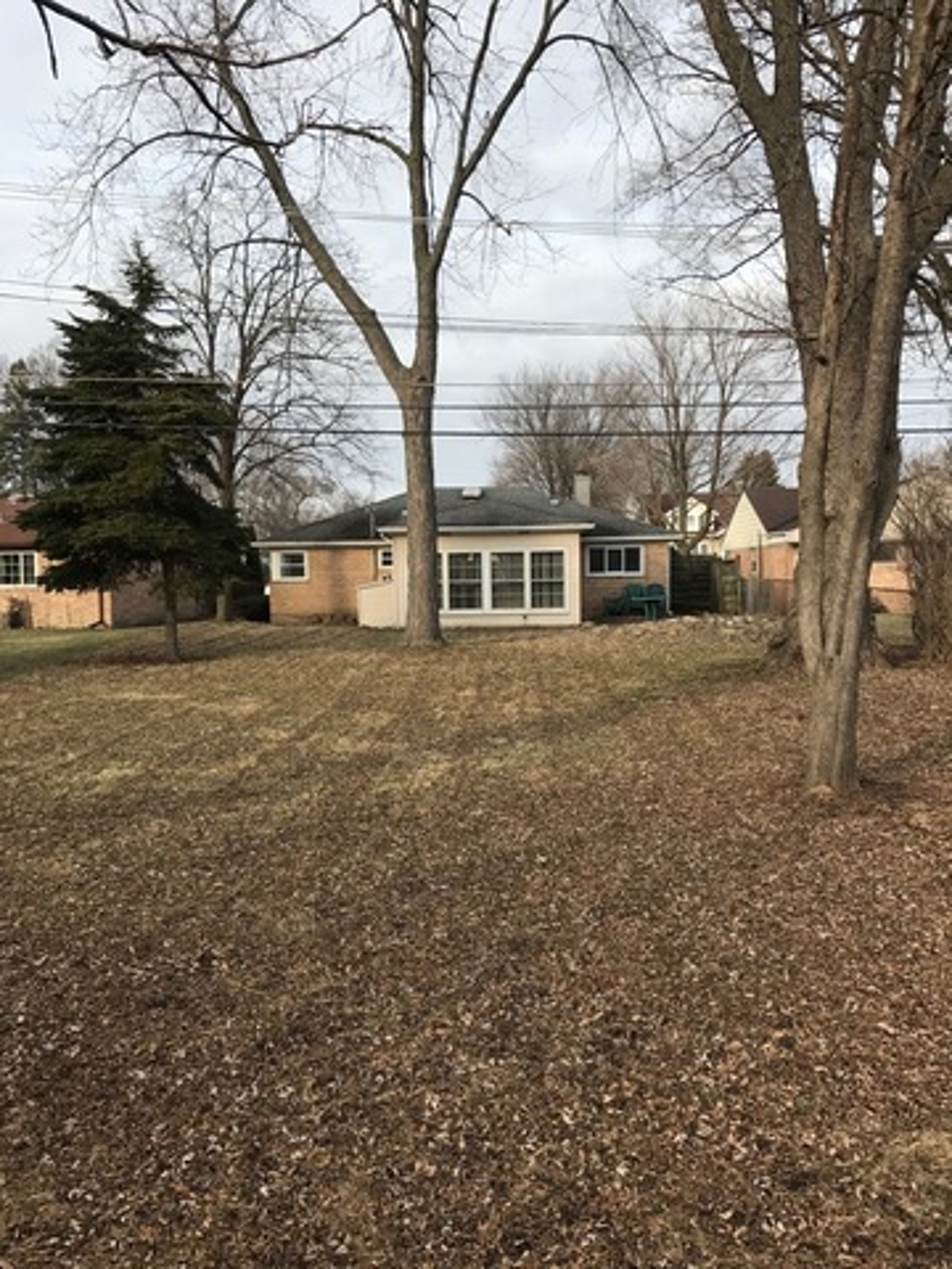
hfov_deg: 49.7
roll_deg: +1.2
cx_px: 476
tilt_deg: -3.6
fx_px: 1027
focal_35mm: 28
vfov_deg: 63.4
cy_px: 634
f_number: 1.8
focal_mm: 3.99
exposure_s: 1/1064
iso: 20
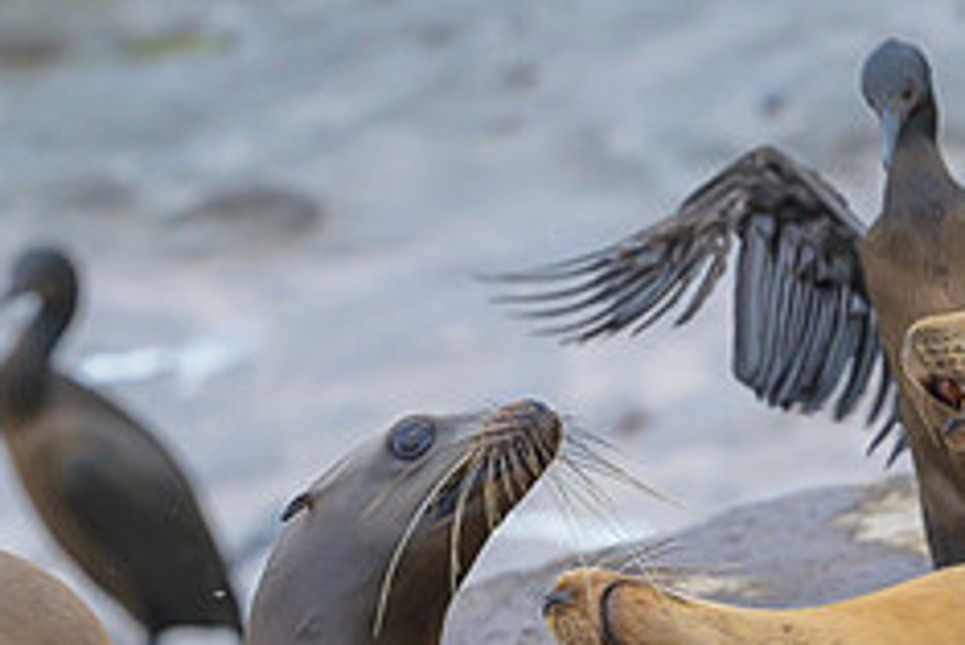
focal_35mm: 1130
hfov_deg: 1.8
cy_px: 572
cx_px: 936
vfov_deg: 1.2
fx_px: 30308
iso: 1250
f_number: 4.5
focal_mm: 400
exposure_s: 1/800
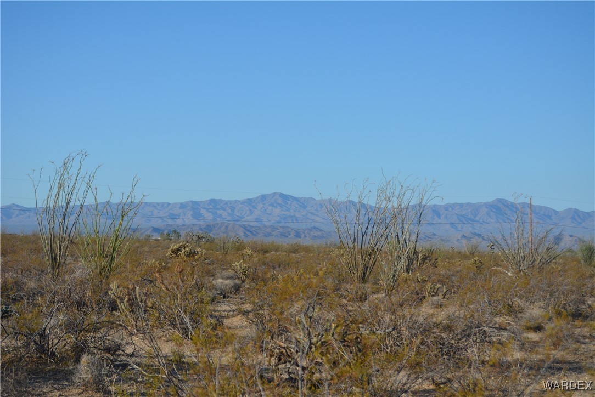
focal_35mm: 82
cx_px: 298
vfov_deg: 16.6
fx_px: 1364
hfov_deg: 24.6
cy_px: 198
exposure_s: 1/1600
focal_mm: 55
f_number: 6.3
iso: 400
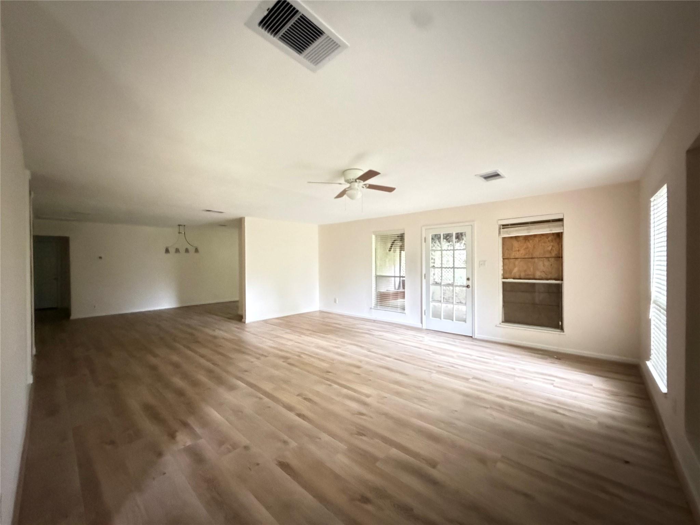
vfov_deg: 85.7
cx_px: 350
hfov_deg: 102.1
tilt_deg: -0.5
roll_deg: +0.4
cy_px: 262
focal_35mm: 14
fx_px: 283
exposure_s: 1/19
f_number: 2.2
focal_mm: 2.22
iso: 3200
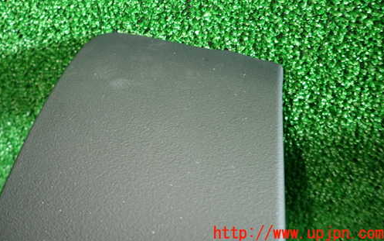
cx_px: 156
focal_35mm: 32
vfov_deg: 38.7
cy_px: 69
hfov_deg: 59.2
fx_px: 335
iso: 250
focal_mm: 4.5
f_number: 2
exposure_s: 1/30
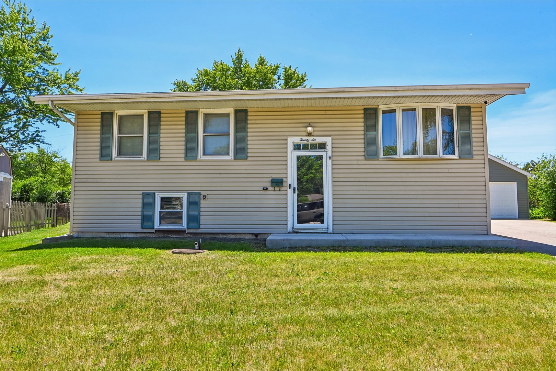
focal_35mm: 24
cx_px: 278
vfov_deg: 53.1
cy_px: 186
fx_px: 371
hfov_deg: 73.7
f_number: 13
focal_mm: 24
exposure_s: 1/250
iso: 400
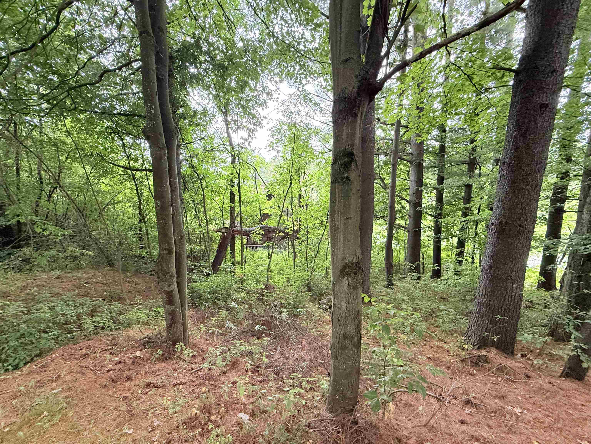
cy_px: 222
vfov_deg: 85.7
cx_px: 296
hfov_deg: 102.1
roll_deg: -0.6
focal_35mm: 14
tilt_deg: -5.6
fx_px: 239
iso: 320
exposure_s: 1/99
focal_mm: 2.22
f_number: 2.2
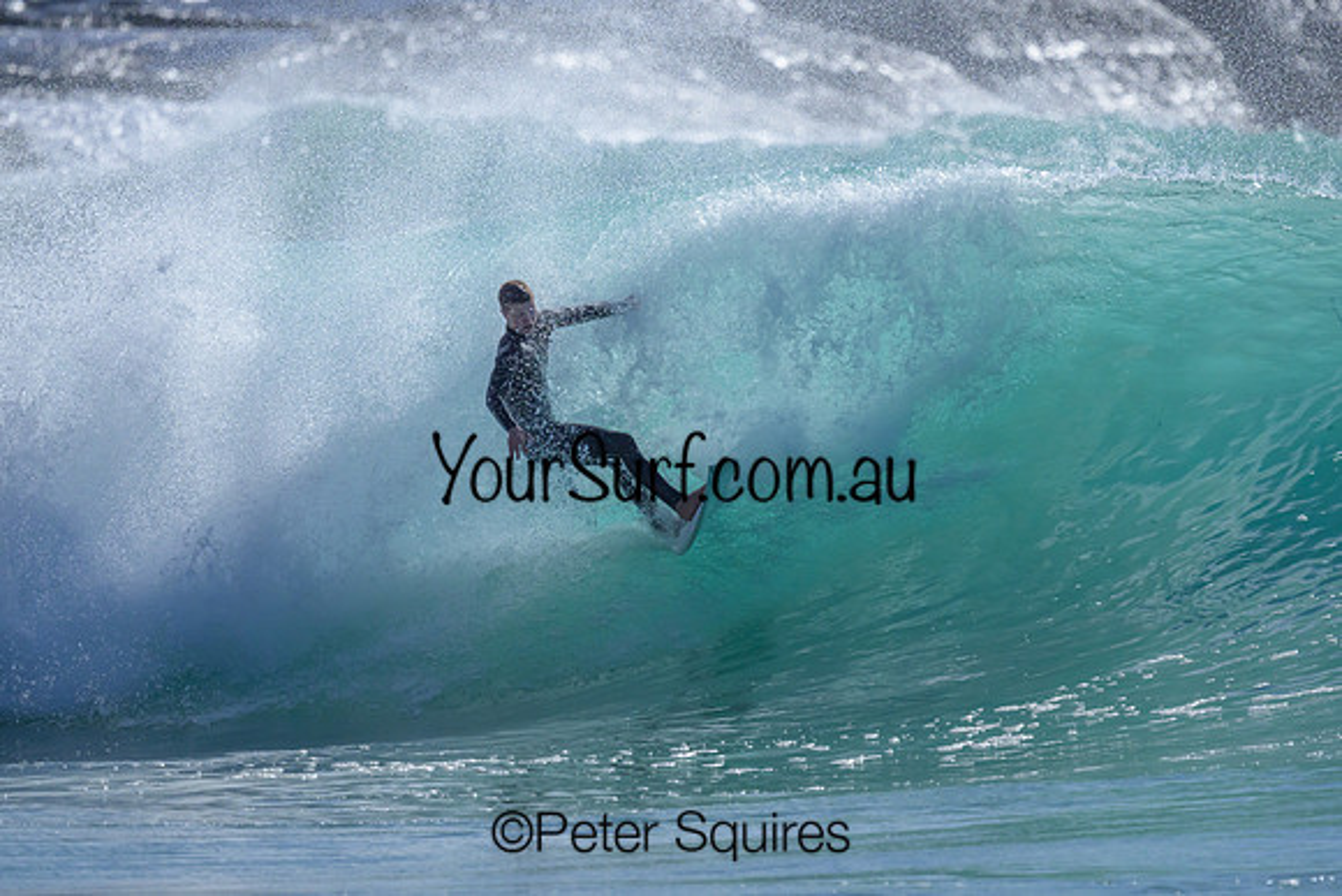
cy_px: 459
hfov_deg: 2.3
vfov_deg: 1.5
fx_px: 33965
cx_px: 764
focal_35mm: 911
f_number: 6.3
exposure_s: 1/2000
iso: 1600
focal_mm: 800
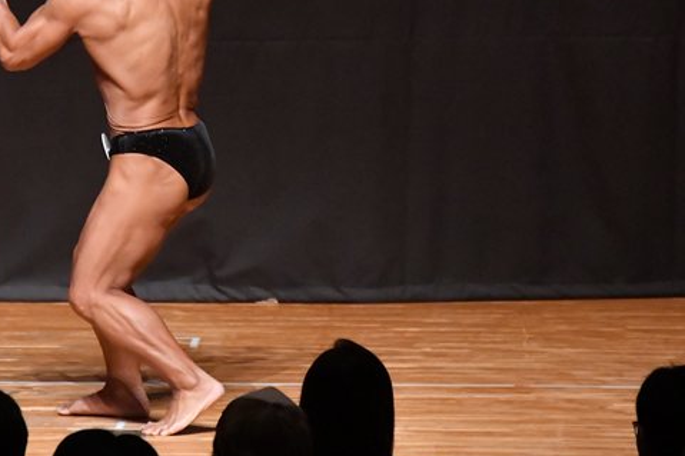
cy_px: 152
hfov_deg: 4.5
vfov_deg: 3.0
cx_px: 175
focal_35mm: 461
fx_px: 8768
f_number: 5.6
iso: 10000
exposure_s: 1/400
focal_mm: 190
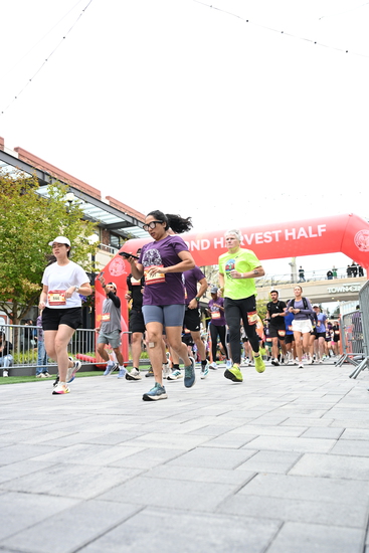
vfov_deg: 60.3
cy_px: 276
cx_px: 184
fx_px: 476
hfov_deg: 42.3
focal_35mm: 31
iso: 2000
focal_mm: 31
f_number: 4
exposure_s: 1/640
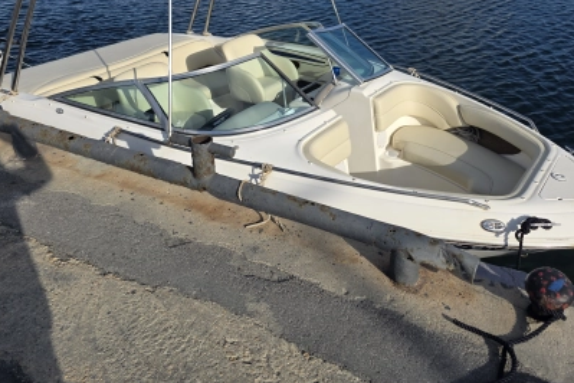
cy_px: 89
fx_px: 526
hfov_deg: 57.2
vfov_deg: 38.8
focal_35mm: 33
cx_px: 305
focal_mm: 6.3
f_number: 1.7
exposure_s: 1/6574
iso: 80
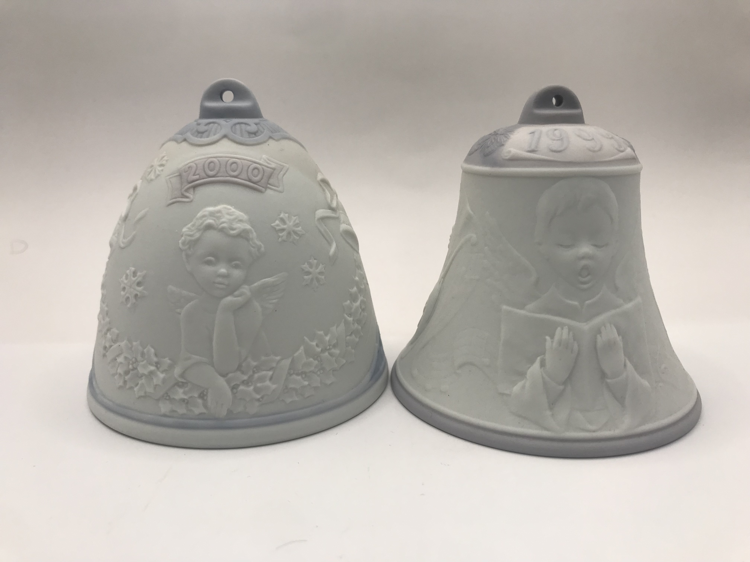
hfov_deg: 63.4
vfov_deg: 49.7
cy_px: 281
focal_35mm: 28
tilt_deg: -14.0
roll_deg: +0.0
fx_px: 607
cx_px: 375
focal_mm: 3.99
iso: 20
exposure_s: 1/153
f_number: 1.8
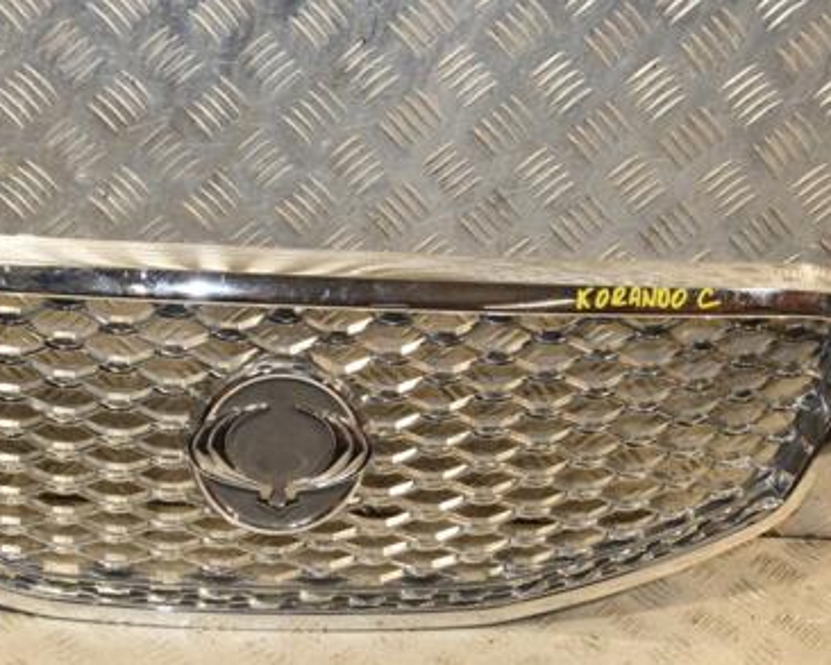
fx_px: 1476
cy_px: 415
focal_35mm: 60
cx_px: 284
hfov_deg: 31.2
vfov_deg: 25.3
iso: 800
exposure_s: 1/200
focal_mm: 26
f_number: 8
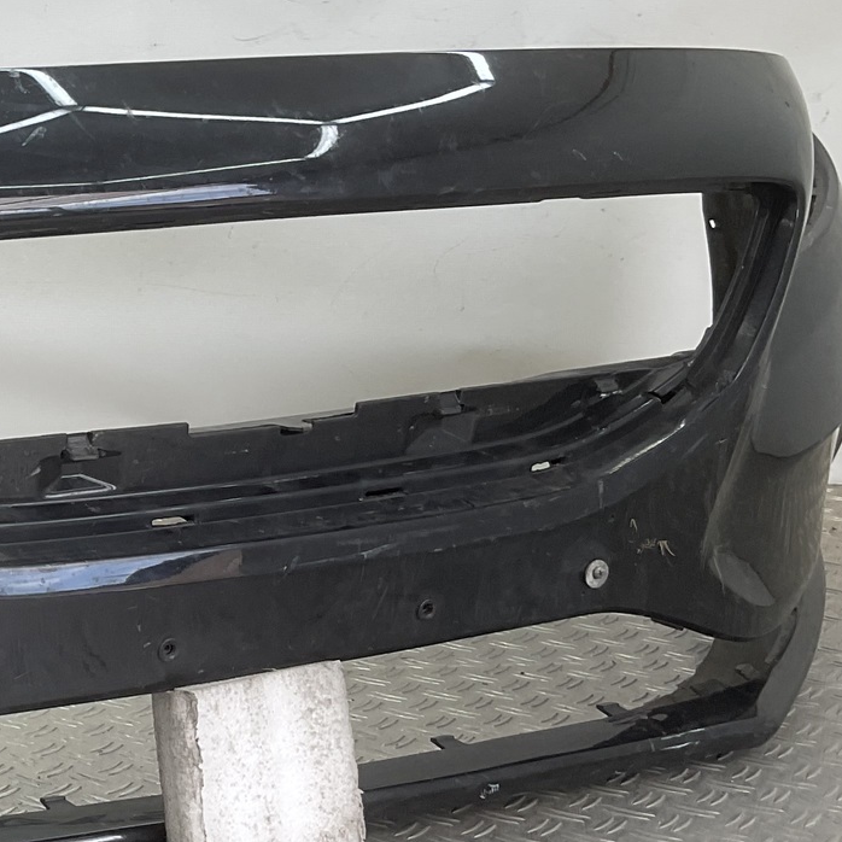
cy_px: 329
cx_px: -163
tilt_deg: -6.2
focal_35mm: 74
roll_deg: +1.0
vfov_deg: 23.3
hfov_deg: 21.7
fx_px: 2036
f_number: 1.8
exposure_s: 1/116
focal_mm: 3
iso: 16
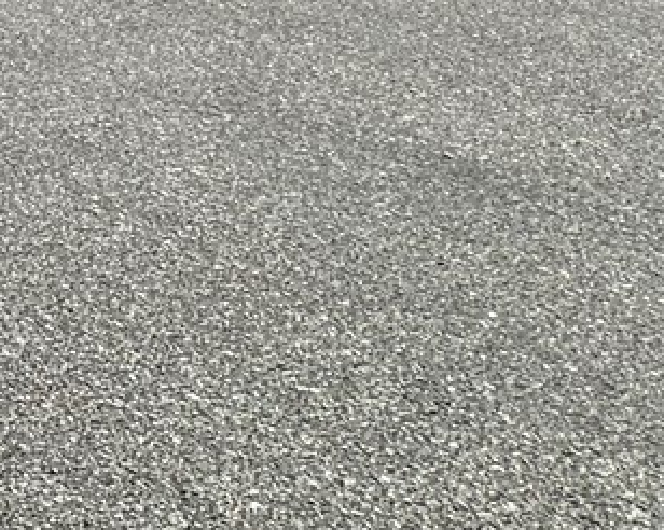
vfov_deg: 17.3
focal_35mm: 71
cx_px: -703
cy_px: -446
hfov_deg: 17.7
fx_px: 1394
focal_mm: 2.22
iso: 50
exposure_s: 1/3300
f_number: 2.2
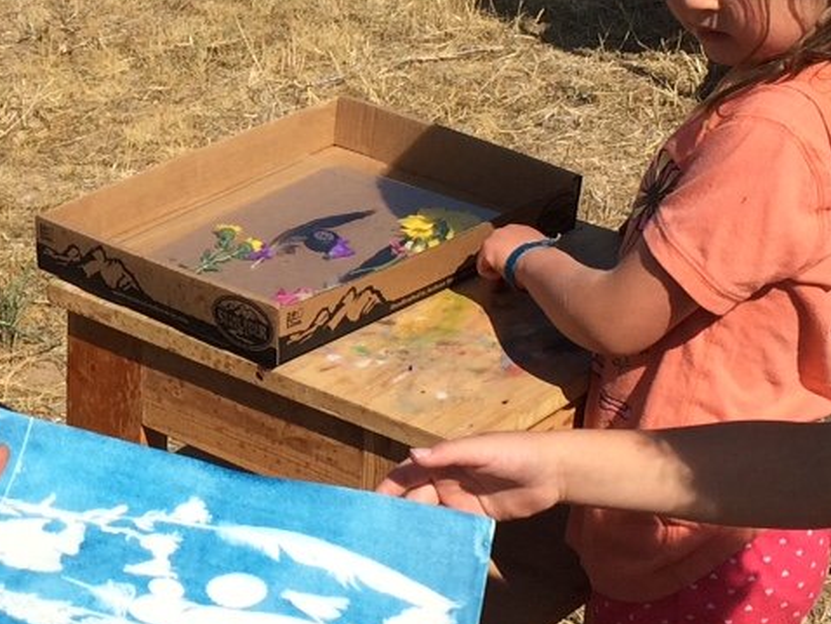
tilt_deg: -27.0
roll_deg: -0.1
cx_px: 28
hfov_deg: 19.3
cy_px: 238
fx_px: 2378
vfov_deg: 14.9
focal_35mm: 99
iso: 32
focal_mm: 4.15
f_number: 2.2
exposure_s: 1/2740
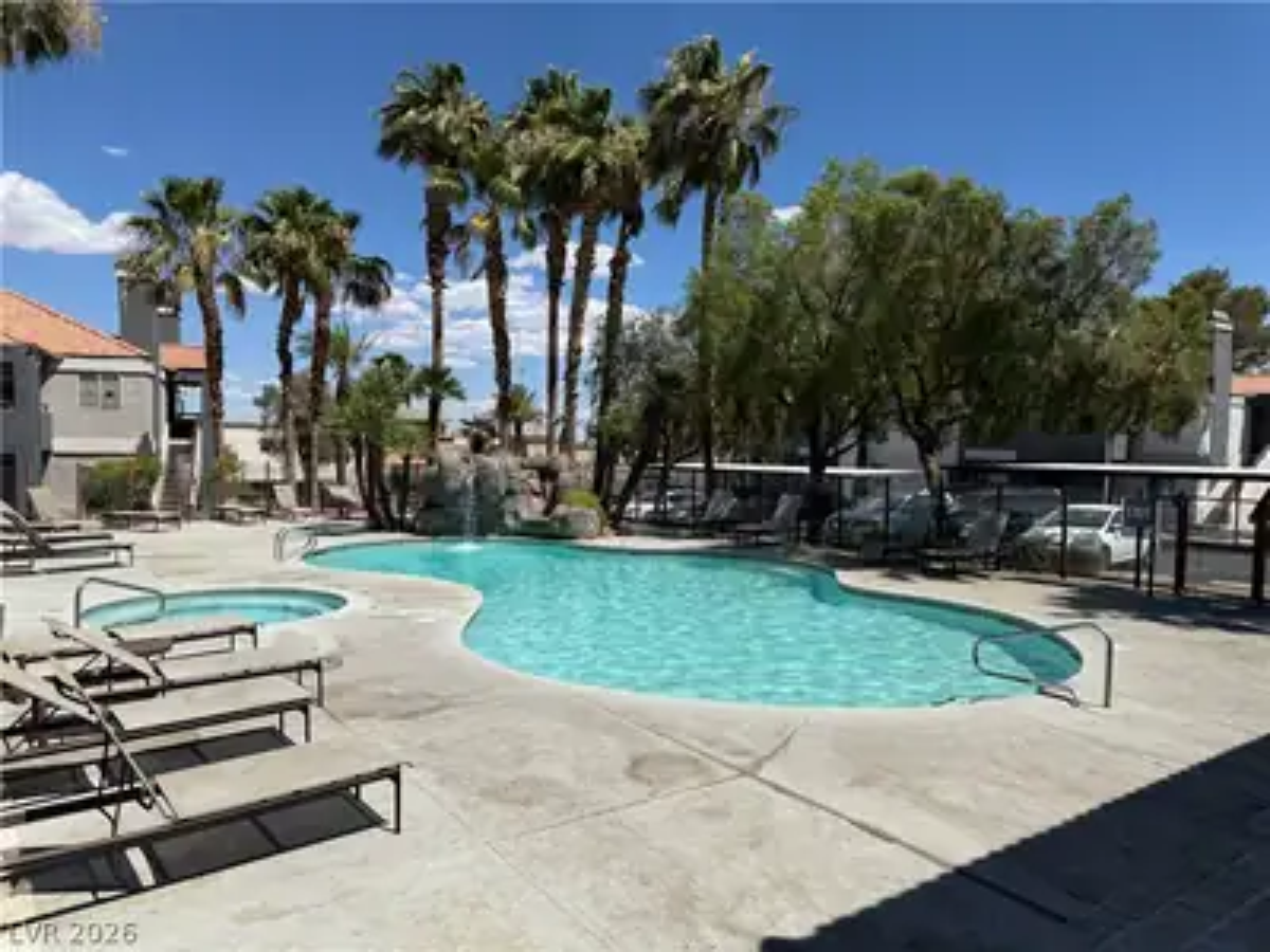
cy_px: 476
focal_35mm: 24
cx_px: 635
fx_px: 881
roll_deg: -1.2
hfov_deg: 71.6
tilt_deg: -4.1
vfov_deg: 56.8
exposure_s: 1/8130
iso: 80
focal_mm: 6.76
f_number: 1.78
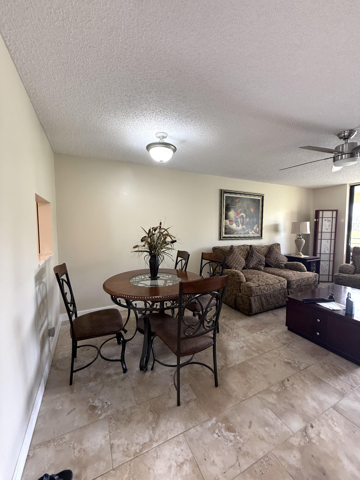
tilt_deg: -3.4
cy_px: 240
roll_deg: -0.6
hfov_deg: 85.7
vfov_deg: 102.1
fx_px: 194
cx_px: 180
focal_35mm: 14
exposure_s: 1/60
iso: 250
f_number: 2.2
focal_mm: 2.22
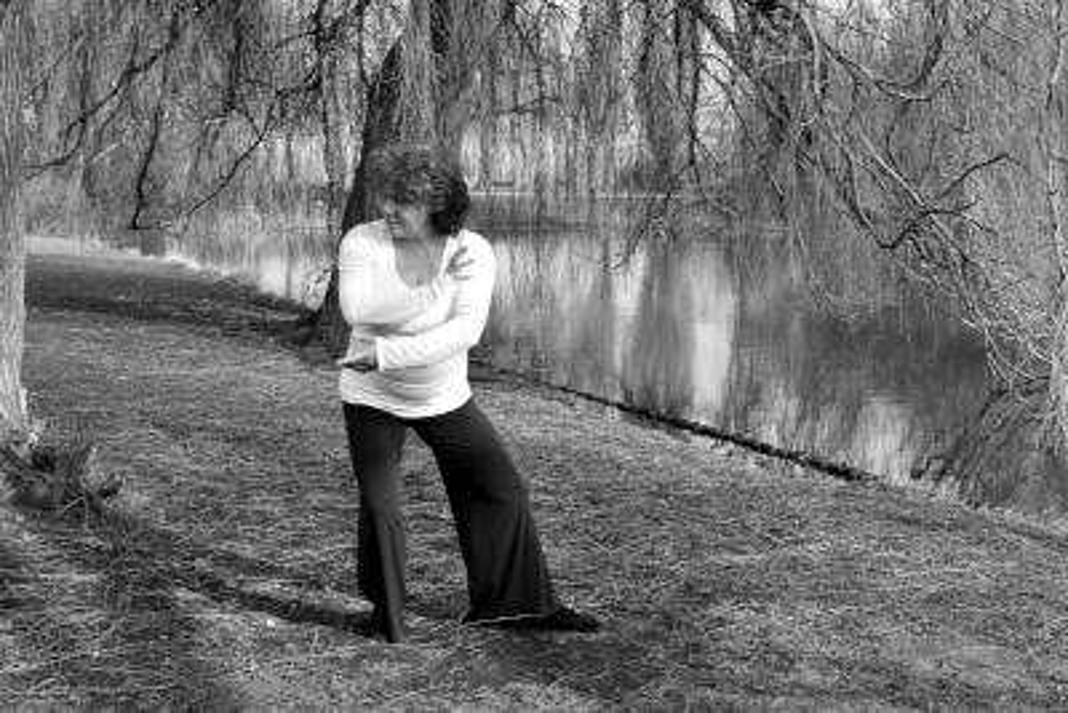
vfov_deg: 25.8
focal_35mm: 52
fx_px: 1558
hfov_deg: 37.8
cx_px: 534
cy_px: 356
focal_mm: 35
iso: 100
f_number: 6.3
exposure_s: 1/160
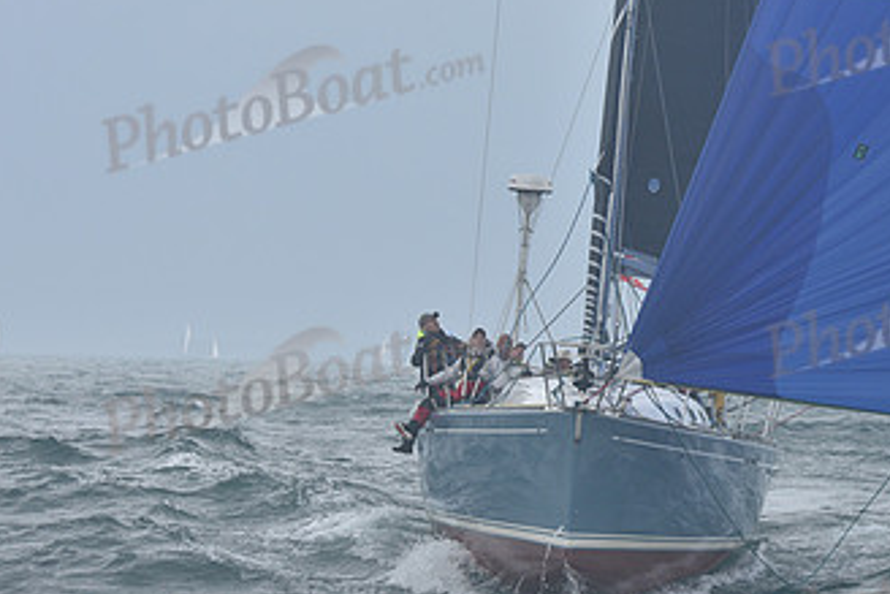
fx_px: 5911
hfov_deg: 8.6
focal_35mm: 239
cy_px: 205
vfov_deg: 5.8
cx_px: 627
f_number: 5
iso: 320
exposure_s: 1/800
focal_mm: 135
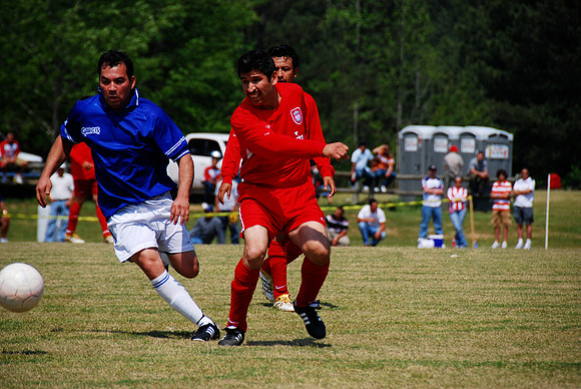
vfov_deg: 4.6
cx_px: 290
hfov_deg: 6.9
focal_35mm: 300
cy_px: 194
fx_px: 4846
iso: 100
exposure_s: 1/500
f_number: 5.6
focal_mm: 200
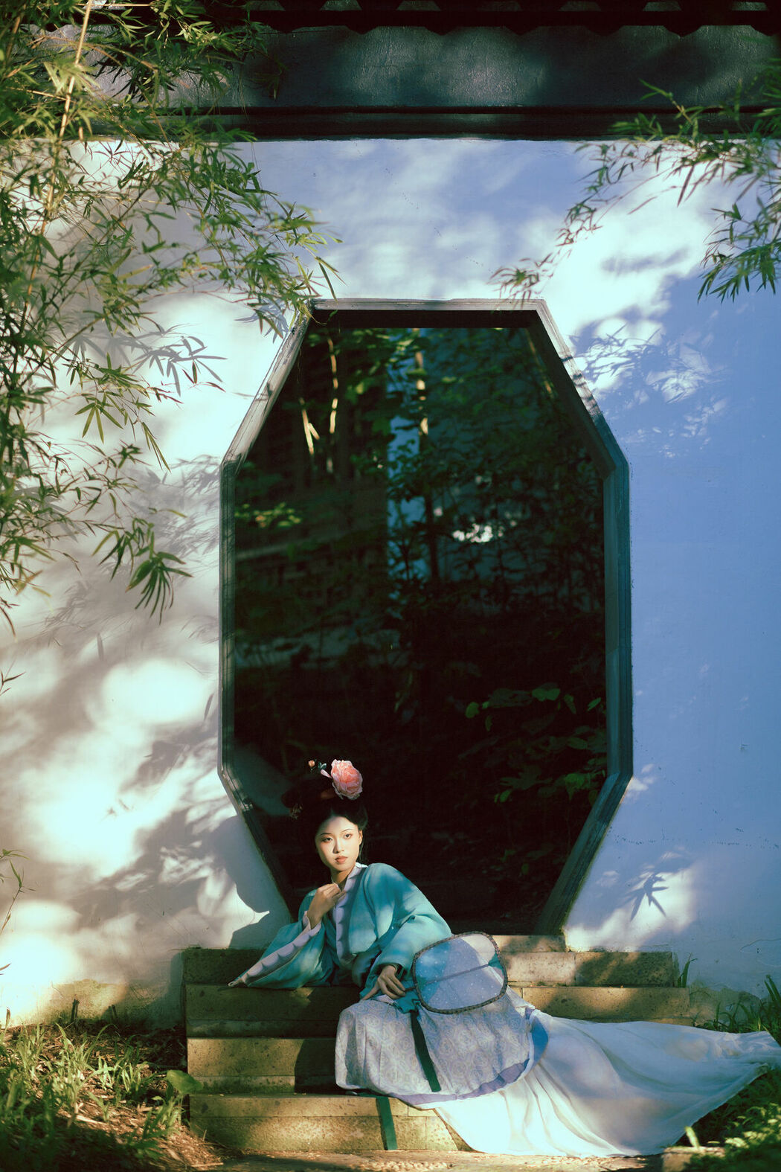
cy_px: 586
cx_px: 390
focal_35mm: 85
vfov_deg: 23.9
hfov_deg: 16.1
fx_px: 2766
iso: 160
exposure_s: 1/500
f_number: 1.8
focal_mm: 85
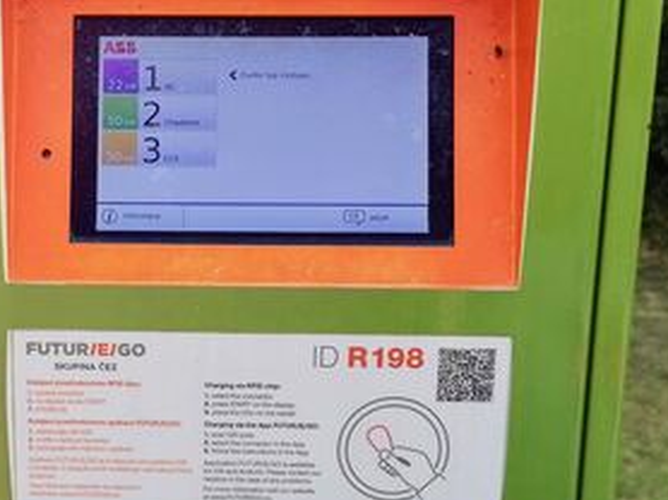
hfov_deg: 26.2
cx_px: 132
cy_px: 351
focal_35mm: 73
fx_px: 1407
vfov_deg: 20.0
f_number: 1.8
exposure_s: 1/323
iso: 50
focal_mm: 5.3
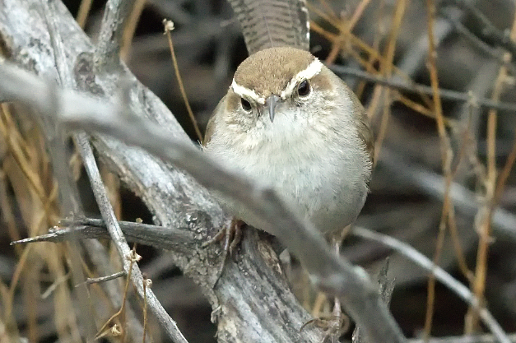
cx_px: 291
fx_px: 13104
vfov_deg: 1.5
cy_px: 126
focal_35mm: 915
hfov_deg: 2.3
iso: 8000
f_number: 8
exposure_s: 1/2000
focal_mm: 280
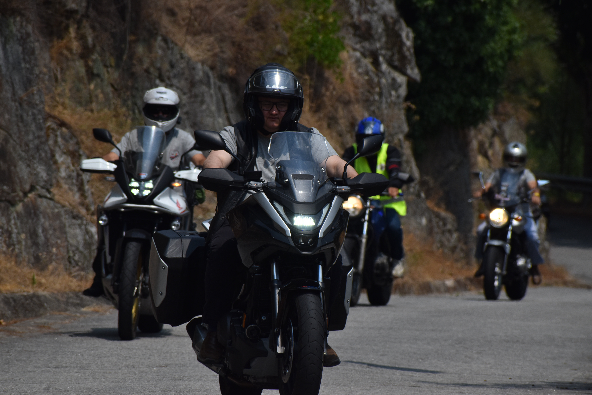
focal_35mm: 330
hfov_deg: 6.2
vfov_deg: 4.2
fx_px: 5426
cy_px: 198
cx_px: 296
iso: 200
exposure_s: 1/2000
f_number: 9
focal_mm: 220
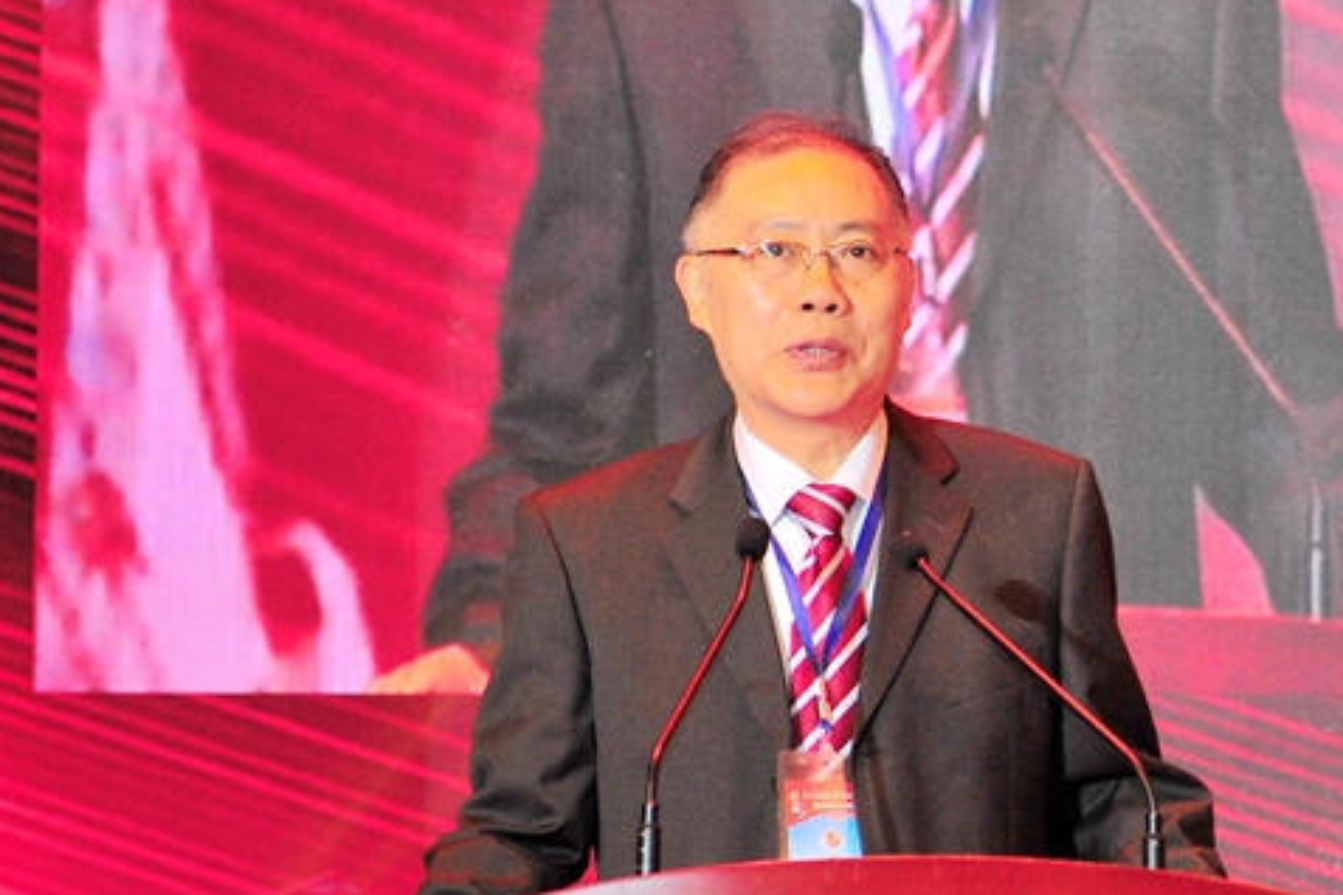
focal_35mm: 88
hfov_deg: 23.1
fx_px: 3283
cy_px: 552
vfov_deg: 15.5
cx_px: 836
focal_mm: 70
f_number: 4
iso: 800
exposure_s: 1/125
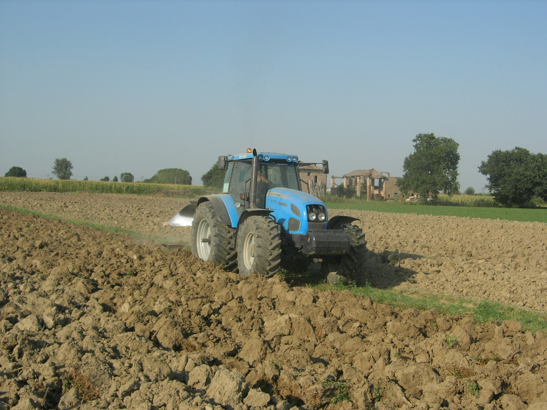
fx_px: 806
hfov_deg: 37.5
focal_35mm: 51
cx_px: 274
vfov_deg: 28.6
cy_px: 205
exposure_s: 1/442
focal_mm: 10.6
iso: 64
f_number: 5.4
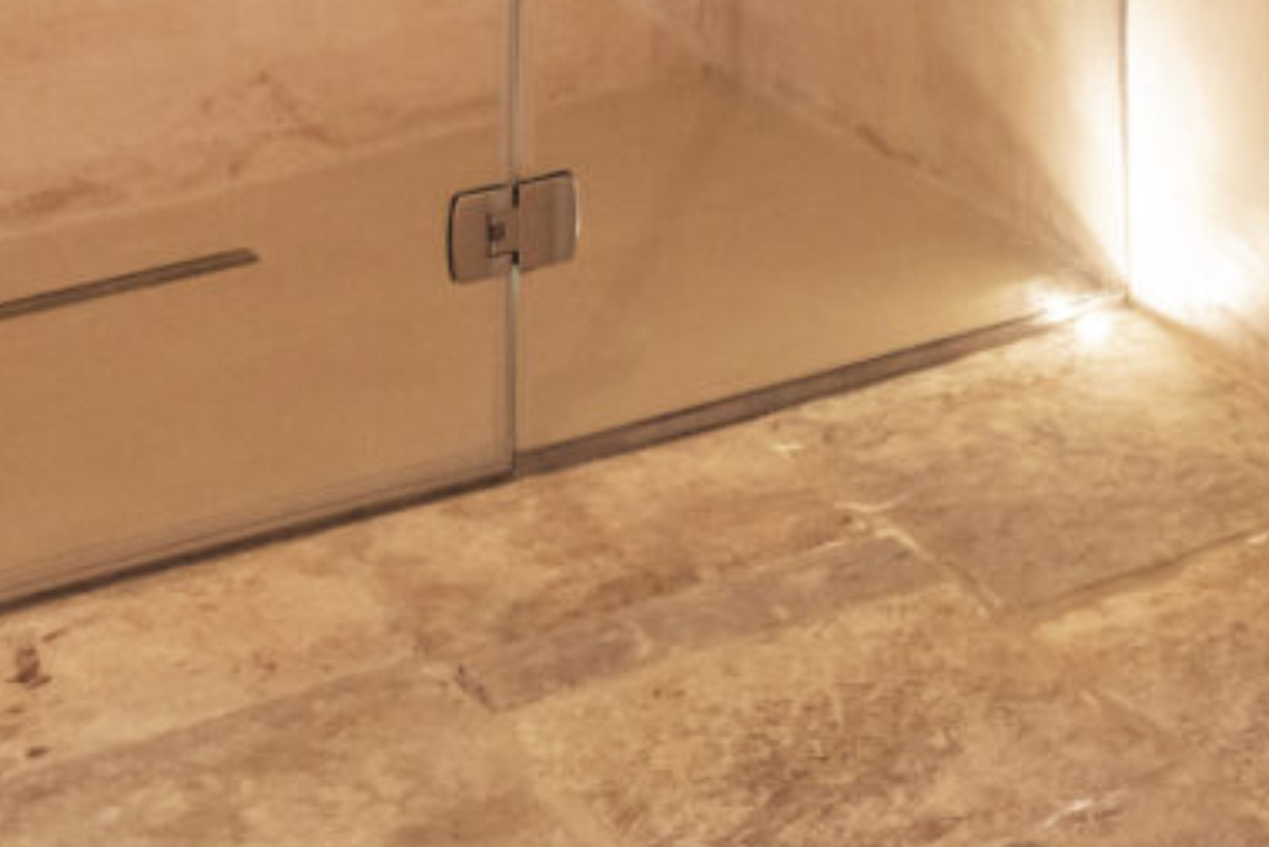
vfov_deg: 14.3
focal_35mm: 81
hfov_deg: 22.4
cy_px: -798
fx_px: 2856
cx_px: 1664
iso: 800
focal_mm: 20
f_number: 7.1
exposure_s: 1/40
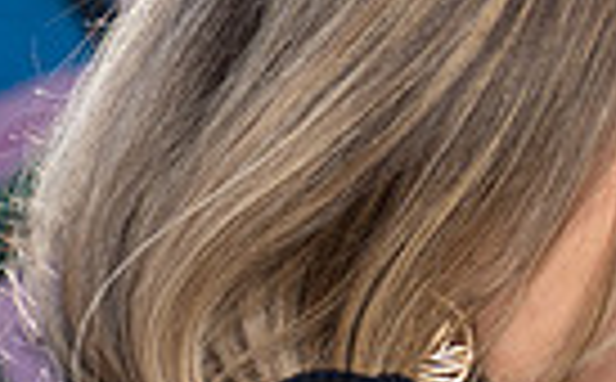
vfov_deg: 4.1
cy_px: -104
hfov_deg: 6.3
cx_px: 1287
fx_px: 5378
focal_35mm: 321
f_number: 4
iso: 50
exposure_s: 1/200
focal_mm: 51
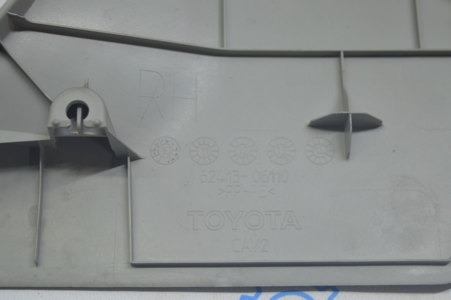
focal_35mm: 69
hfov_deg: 29.3
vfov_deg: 19.7
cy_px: 150
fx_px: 864
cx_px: 226
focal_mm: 46
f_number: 5
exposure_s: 1/40
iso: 400
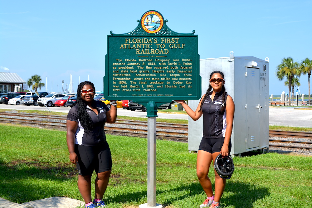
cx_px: 156
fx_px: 416
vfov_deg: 28.1
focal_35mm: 48
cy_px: 104
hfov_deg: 41.1
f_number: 8
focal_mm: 32
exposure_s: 1/250
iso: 100
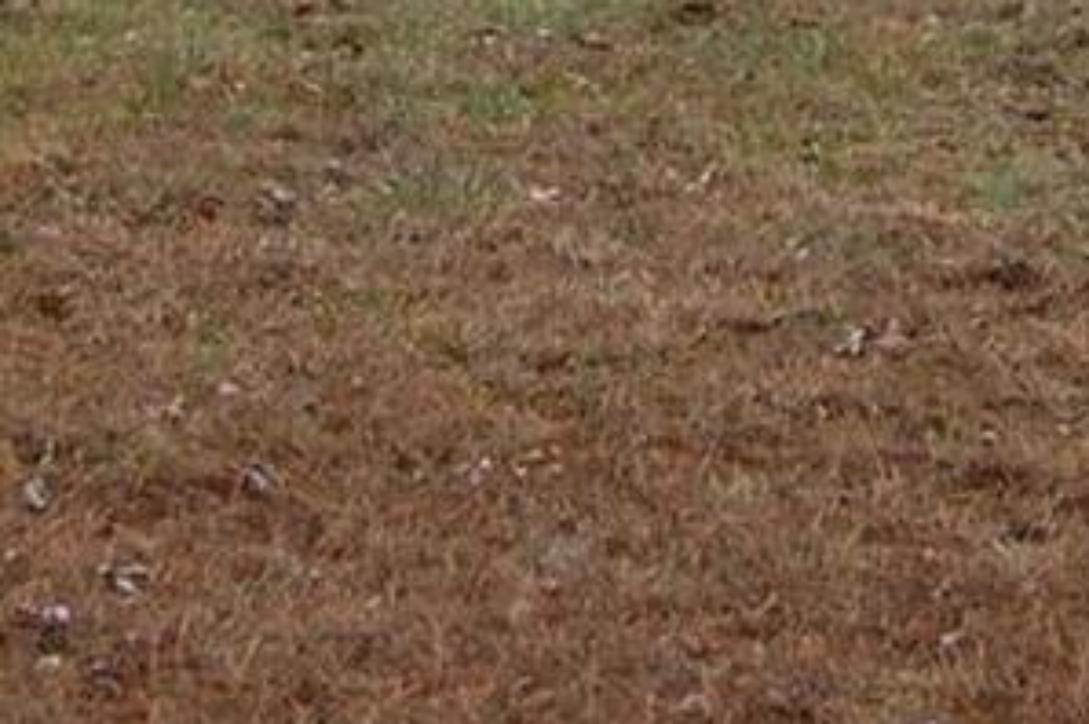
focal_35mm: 177
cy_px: -1044
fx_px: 5348
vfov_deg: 7.2
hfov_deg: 11.6
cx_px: 234
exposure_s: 1/100
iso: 400
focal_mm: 22
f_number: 5
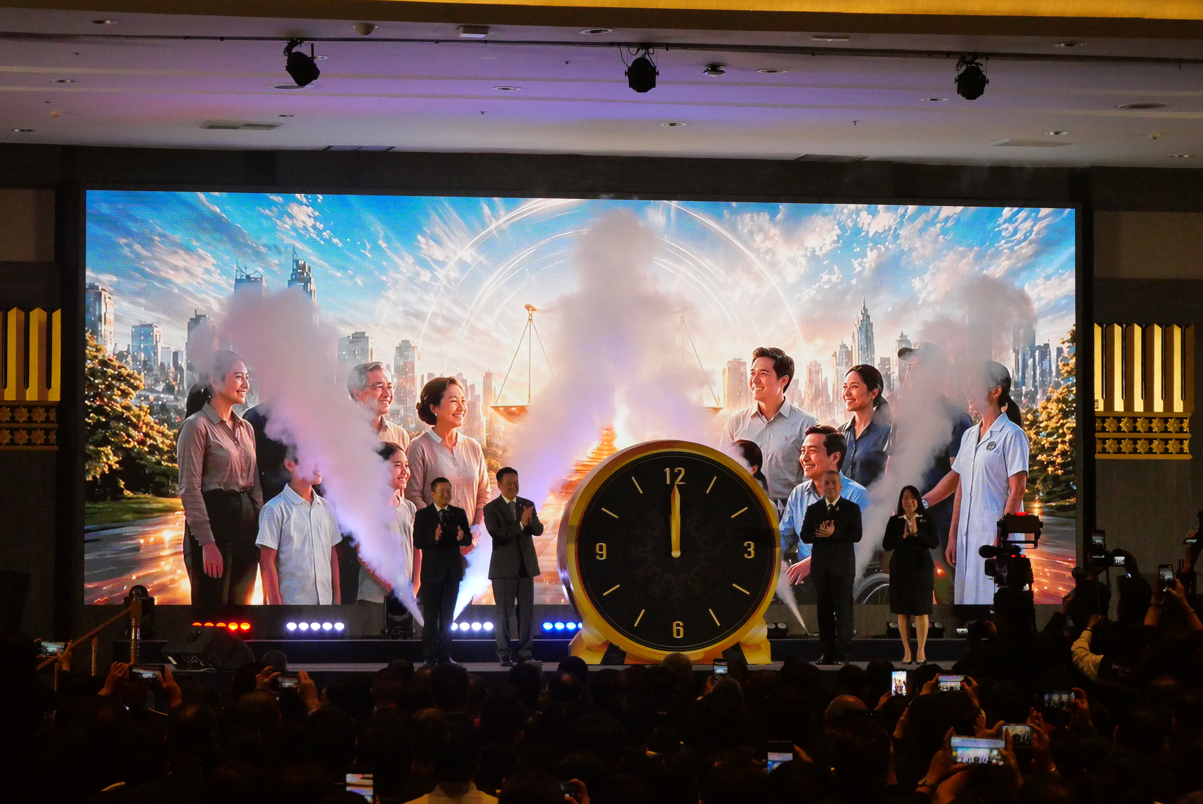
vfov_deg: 11.1
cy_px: 402
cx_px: 602
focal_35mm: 124
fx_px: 4146
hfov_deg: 16.5
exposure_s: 1/320
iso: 4000
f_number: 7.1
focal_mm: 60
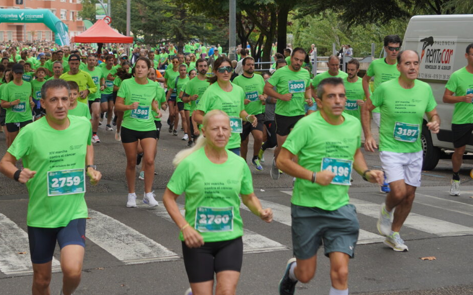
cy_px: 112
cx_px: 189
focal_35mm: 116
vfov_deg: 11.3
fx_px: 1491
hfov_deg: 18.0
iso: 100
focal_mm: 55
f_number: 5
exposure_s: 1/160
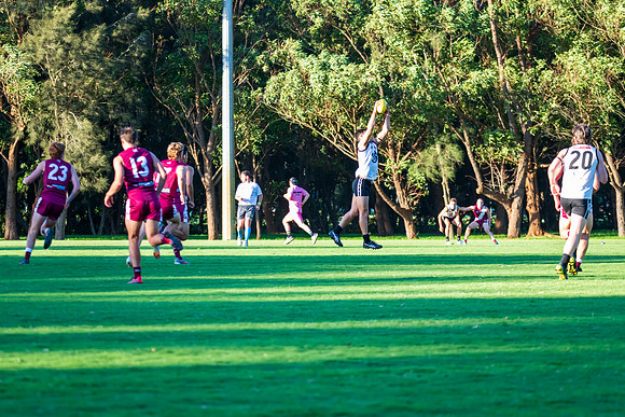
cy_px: 212
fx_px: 2652
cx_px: 318
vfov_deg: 9.0
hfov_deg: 13.4
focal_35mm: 153
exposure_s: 1/500
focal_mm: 150
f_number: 6.3
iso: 1000
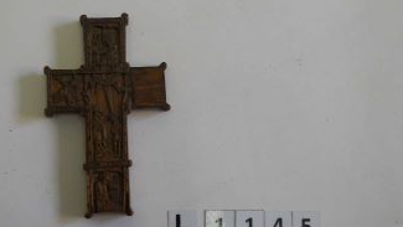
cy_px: 99
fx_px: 588
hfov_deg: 37.8
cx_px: 176
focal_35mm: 55
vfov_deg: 21.8
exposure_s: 1/40
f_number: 3.1
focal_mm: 6.72
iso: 80
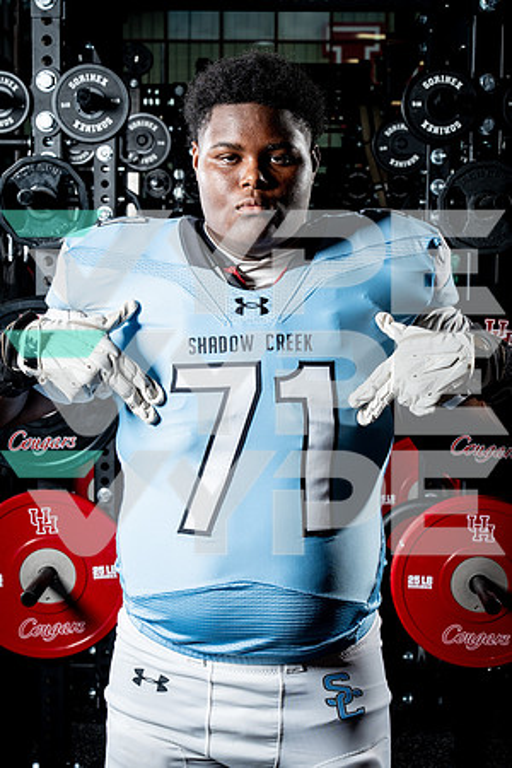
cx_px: 256
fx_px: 1365
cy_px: 384
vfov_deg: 31.4
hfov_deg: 21.2
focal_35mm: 64
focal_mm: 64
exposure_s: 1/250
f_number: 9
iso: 640
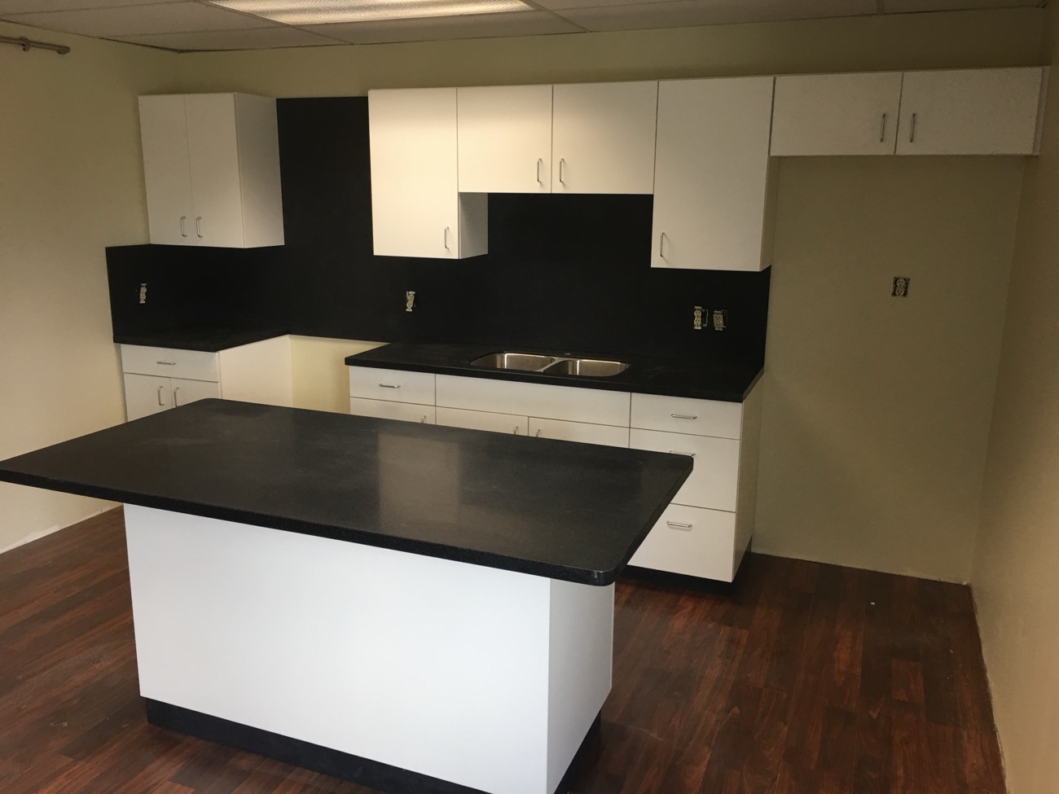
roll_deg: -1.0
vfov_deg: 48.2
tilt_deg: -11.0
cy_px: 397
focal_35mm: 29
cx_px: 530
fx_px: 887
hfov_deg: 61.7
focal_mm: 4.15
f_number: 2.2
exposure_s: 1/15
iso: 32
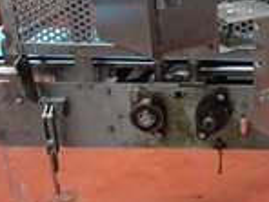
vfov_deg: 22.5
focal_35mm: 65
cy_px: 78
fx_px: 505
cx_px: 285
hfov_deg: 27.6
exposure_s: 1/30
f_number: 3.5
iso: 320
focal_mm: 4.1
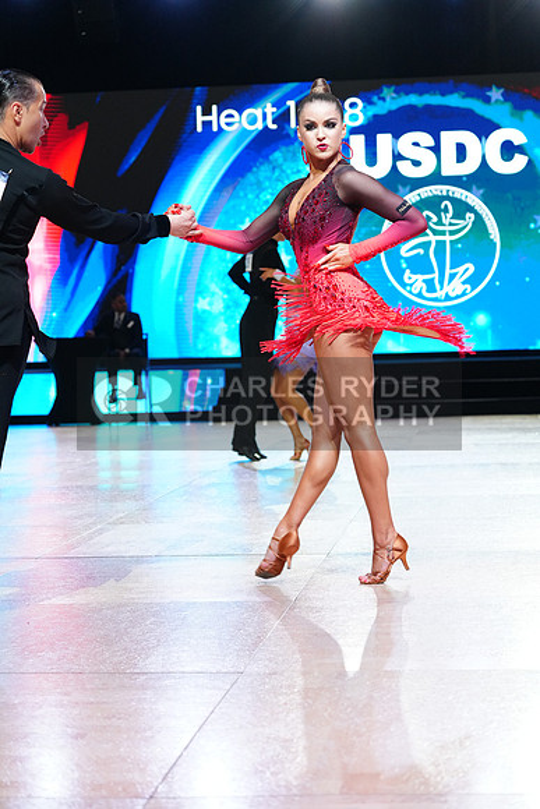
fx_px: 1574
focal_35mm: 70
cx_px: 270
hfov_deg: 19.5
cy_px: 404
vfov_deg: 28.8
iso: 2500
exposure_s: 1/320
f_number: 4
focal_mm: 70
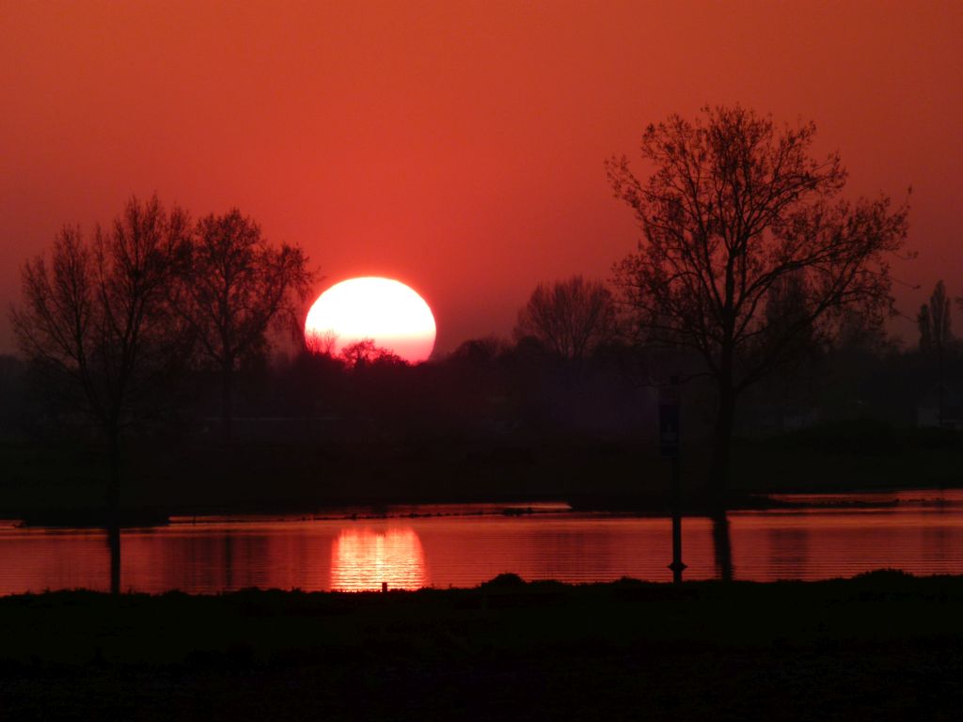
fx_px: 14494
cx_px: 482
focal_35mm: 521
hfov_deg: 3.8
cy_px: 361
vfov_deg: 2.9
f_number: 4.7
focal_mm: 93.8
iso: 100
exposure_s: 1/320
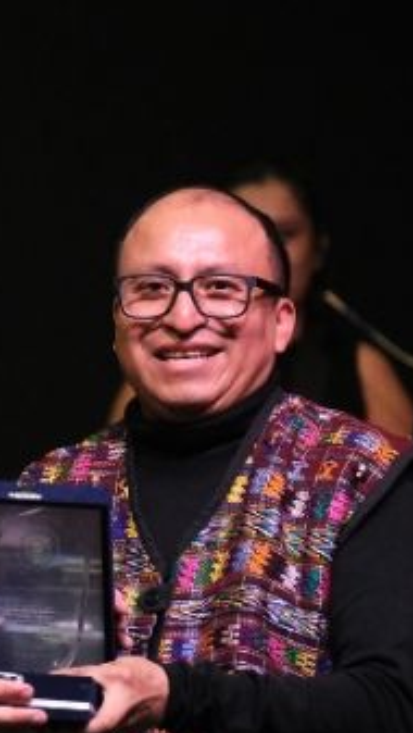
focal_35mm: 353
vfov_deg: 6.1
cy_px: 351
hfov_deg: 3.4
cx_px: -154
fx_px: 6860
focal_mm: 94.5
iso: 10000
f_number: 2.8
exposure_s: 1/800
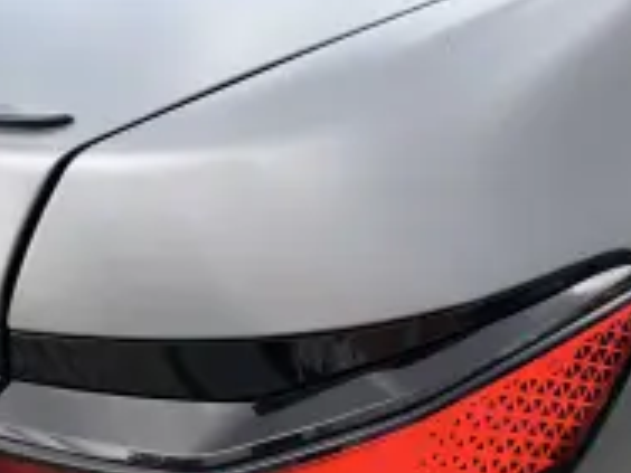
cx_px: 158
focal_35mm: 46
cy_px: 329
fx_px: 839
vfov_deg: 31.2
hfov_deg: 40.1
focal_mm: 6.76
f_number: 1.78
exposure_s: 1/715
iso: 80
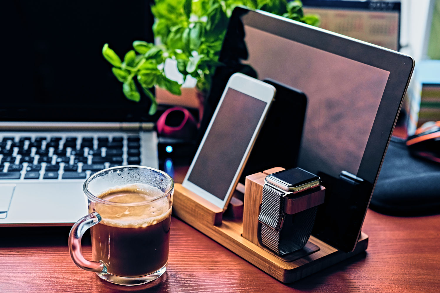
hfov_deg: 37.5
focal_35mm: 53
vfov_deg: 25.5
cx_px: 220
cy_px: 146
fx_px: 648
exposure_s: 1/125
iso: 400
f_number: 2.5
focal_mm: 35
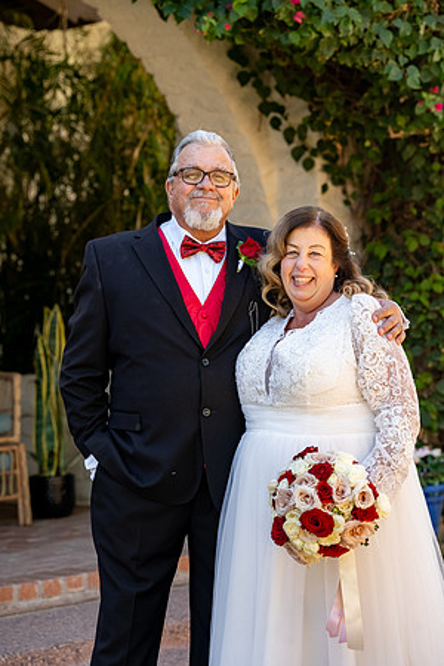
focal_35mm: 160
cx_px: 222
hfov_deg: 8.6
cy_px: 333
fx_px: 2960
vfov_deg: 12.8
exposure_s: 1/250
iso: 640
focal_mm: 160
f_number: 5.6
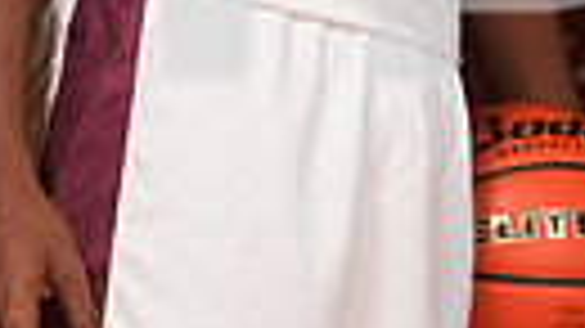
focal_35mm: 253
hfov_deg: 8.5
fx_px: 3923
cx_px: 324
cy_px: -368
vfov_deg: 4.7
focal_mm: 70
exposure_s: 1/200
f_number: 6.3
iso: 250
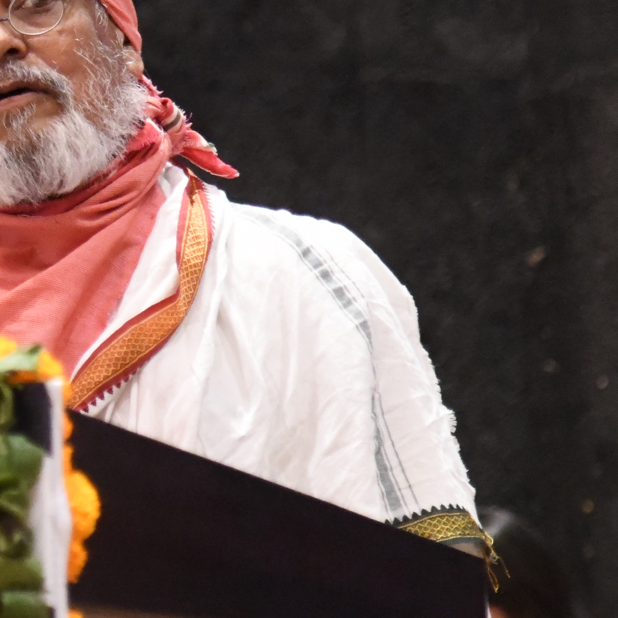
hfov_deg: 5.0
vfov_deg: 5.0
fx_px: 7029
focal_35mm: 348
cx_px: -245
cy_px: 217
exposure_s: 1/125
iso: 10000
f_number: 4
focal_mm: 105
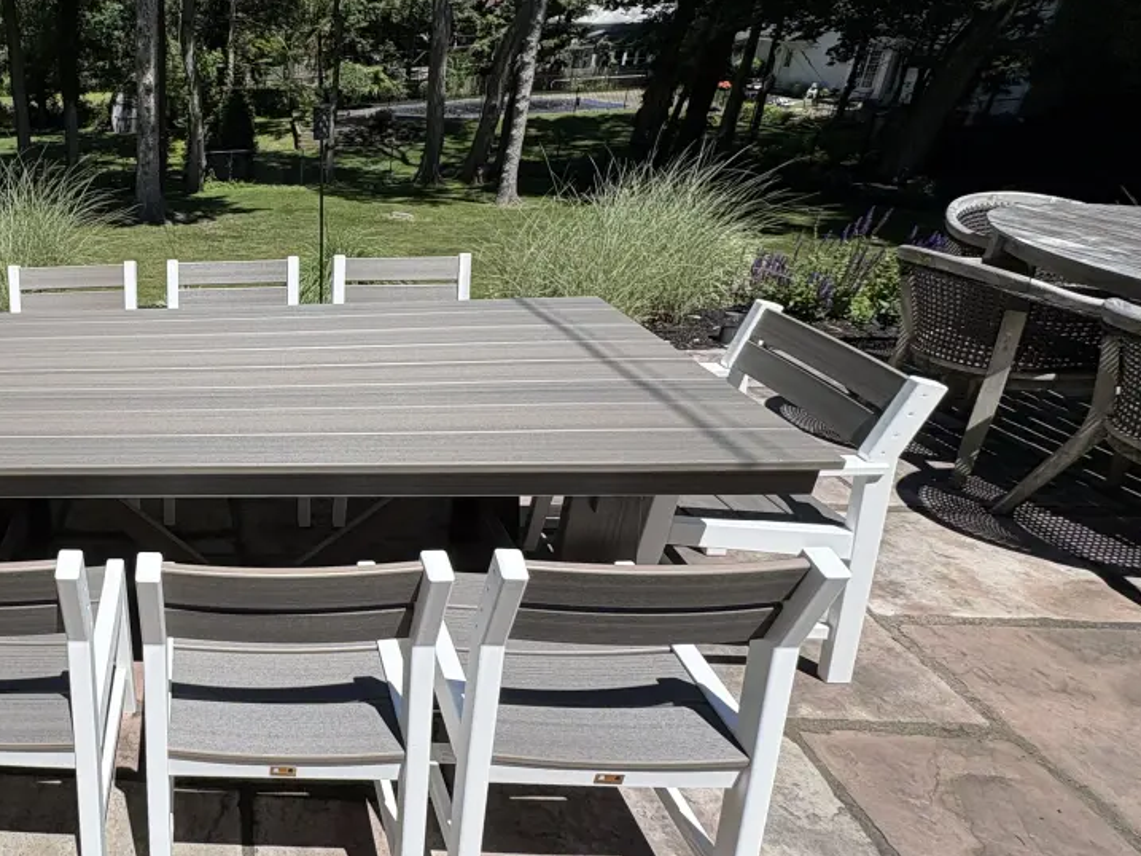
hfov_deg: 59.7
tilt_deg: -26.1
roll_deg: +4.4
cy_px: 425
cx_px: 127
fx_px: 824
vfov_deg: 54.9
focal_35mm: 25
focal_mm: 2.22
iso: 50
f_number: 2.2
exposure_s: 1/2083
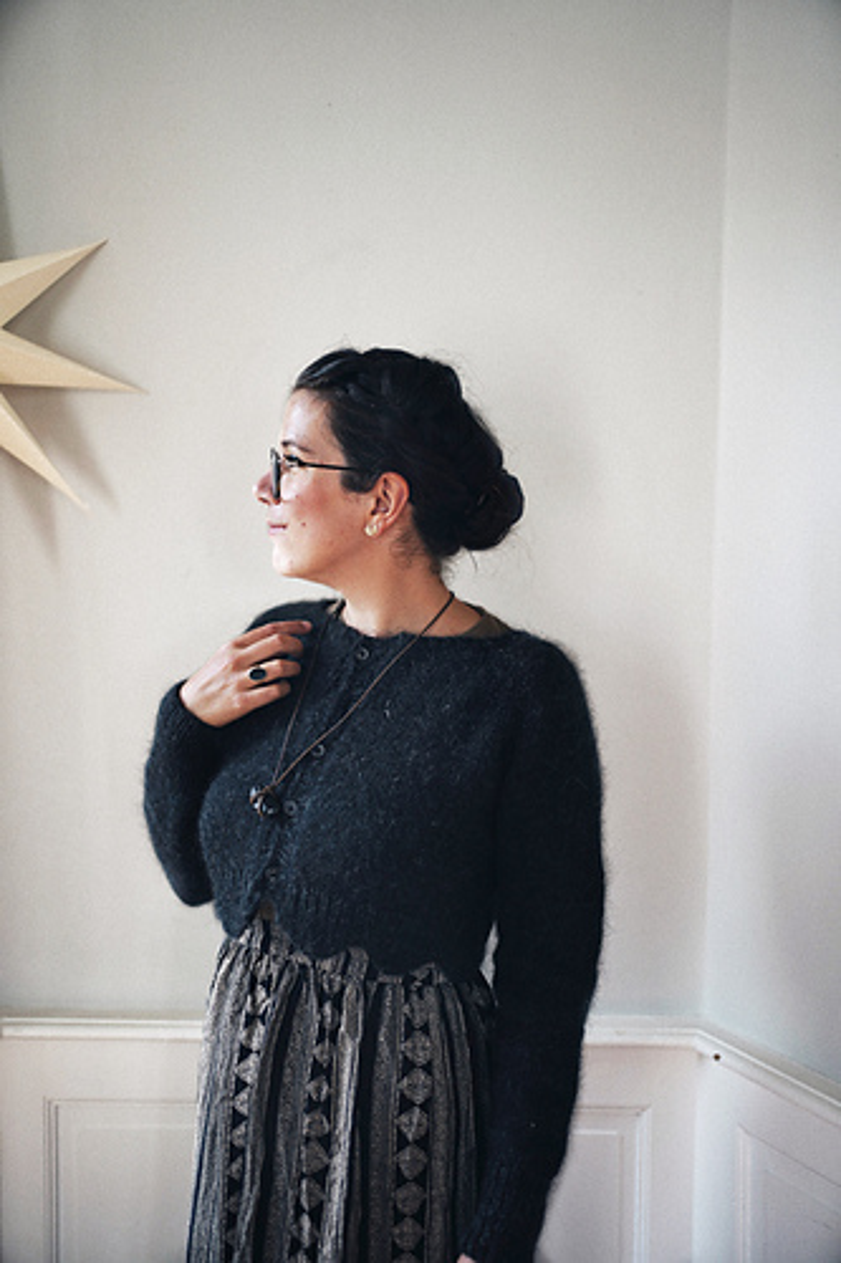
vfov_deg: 54.5
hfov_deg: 37.8
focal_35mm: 35
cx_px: 420
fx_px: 1227
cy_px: 632
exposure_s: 1/125
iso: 125
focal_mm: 35
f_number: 1.8
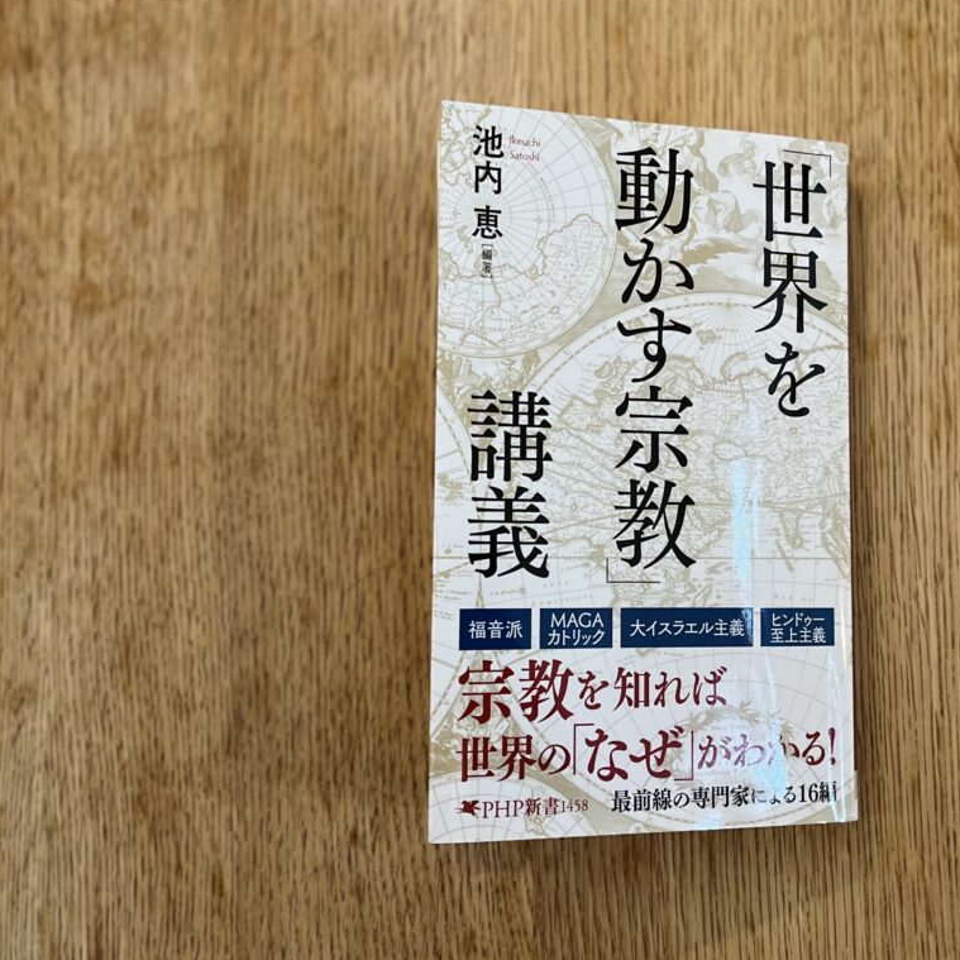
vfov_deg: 52.5
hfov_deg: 51.5
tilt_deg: -85.0
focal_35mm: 31
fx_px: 973
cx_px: 644
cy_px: 477
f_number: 1.6
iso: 200
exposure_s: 1/50
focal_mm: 5.1
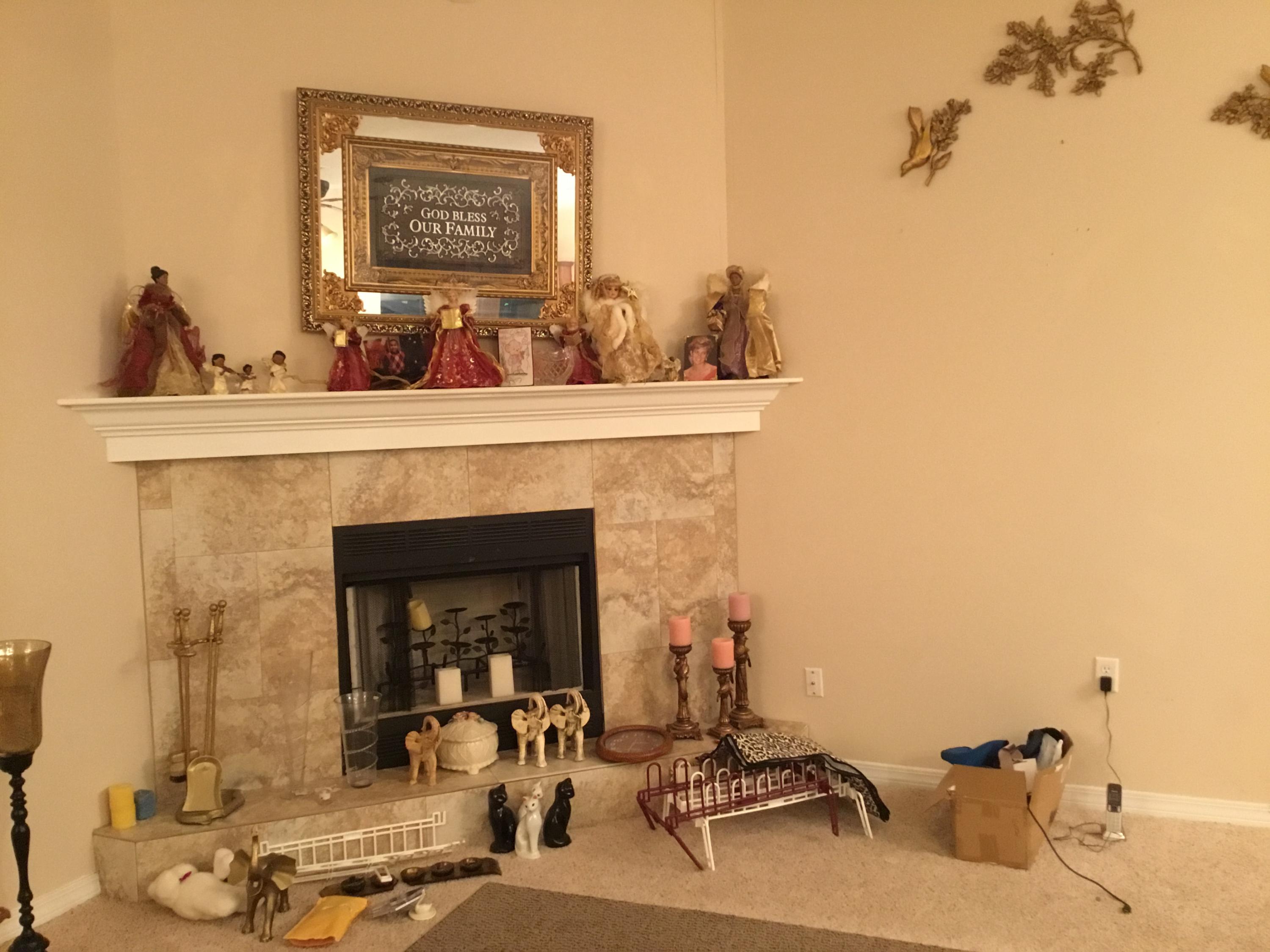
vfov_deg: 45.4
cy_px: 476
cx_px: 635
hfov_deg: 58.4
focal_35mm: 31
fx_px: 1137
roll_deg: +3.0
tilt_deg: -3.3
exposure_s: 1/17
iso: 400
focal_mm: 3.3
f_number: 2.4
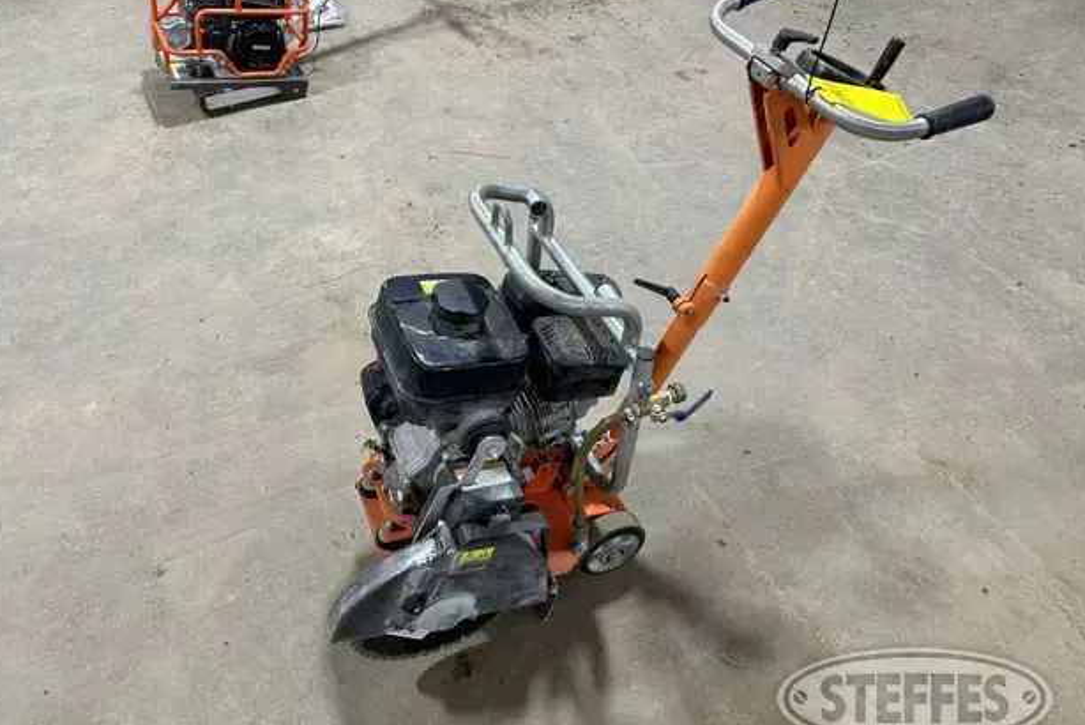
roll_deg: +0.3
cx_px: 525
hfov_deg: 69.3
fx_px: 784
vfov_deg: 49.6
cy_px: 345
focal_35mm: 26
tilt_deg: -43.8
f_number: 1.78
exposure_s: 1/100
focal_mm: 6.86
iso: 250
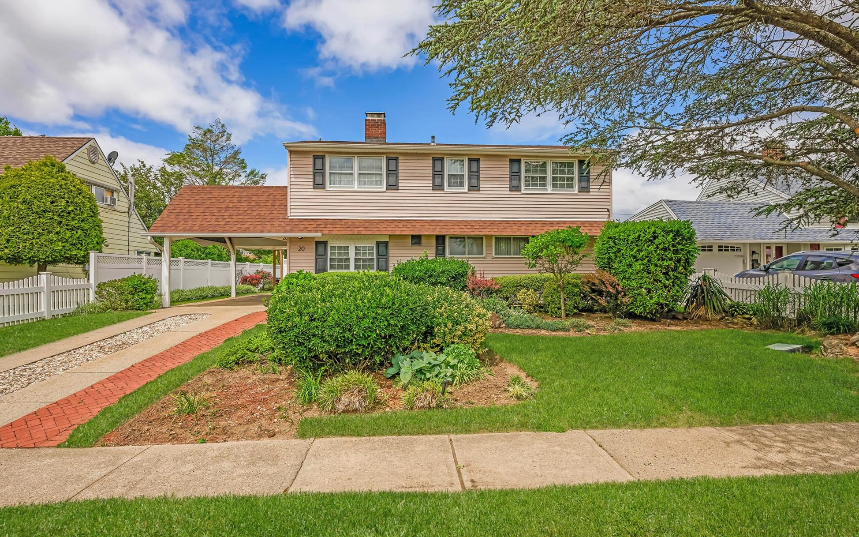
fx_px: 351
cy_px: 252
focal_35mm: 15
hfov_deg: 101.5
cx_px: 434
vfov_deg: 74.7
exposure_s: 1/250
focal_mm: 14
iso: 64
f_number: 8
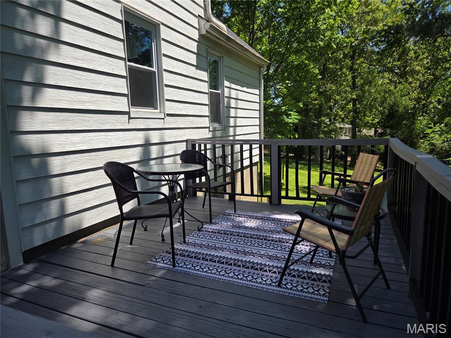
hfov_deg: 73.9
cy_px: 169
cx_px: 226
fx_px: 300
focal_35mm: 23
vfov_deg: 58.9
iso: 80
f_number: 1.8
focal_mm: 5.4
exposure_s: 1/3273
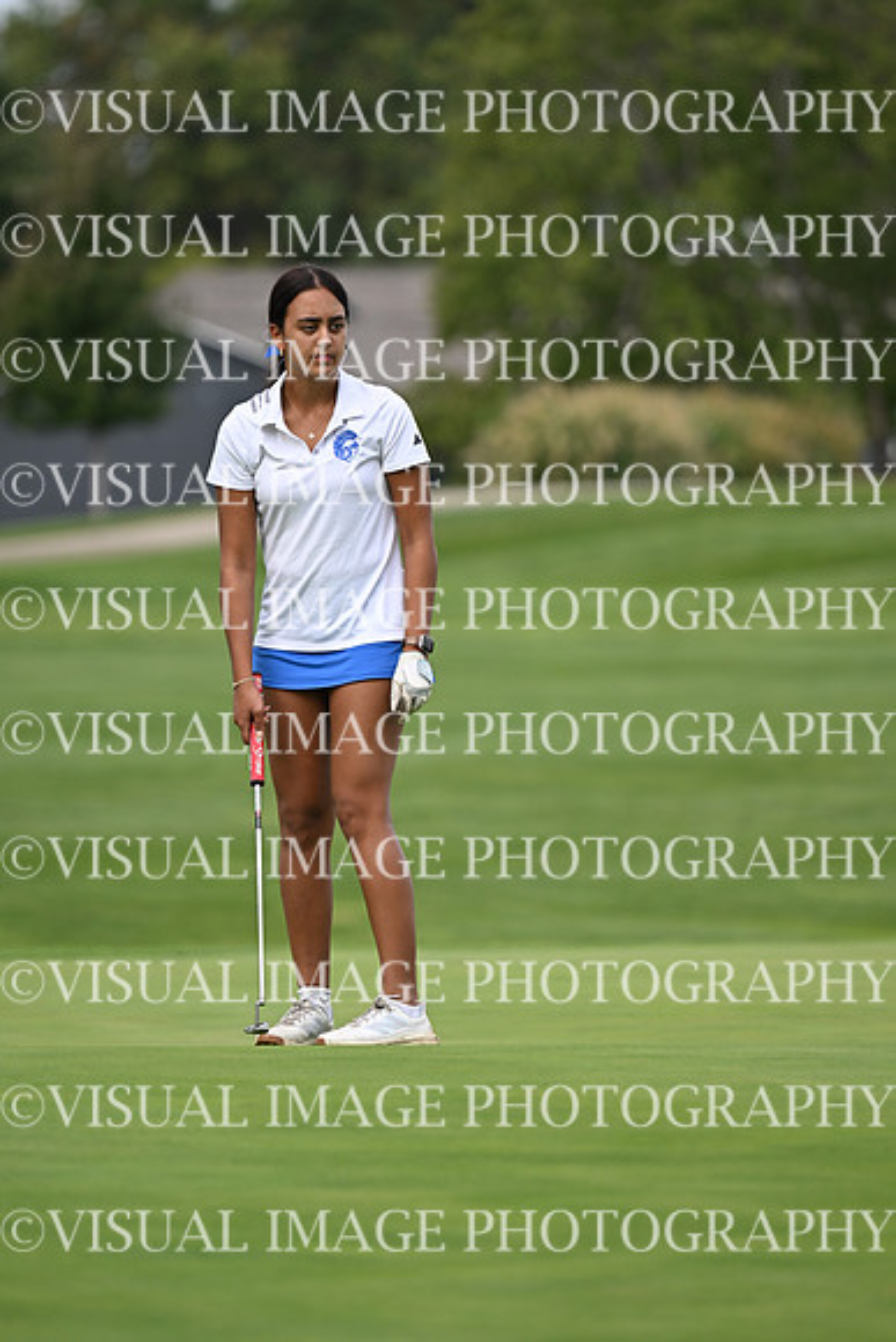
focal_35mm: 277
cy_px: 671
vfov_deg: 7.4
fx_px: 10334
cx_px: 448
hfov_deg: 5.0
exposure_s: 1/1000
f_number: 2.8
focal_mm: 185
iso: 140
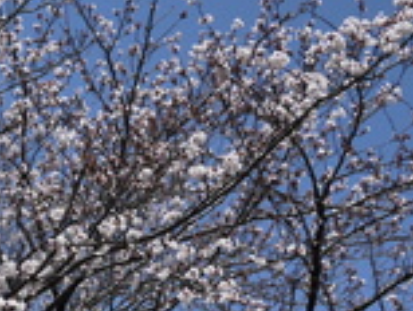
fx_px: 1302
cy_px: 330
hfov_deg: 15.7
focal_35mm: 109
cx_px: -306
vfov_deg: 13.4
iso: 100
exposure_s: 1/640
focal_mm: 14
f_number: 6.3
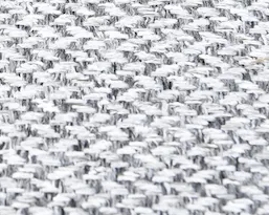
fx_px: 2036
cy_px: -12
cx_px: -58
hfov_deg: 7.5
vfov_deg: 6.0
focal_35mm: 256
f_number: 10
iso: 200
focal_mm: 70
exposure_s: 1/125
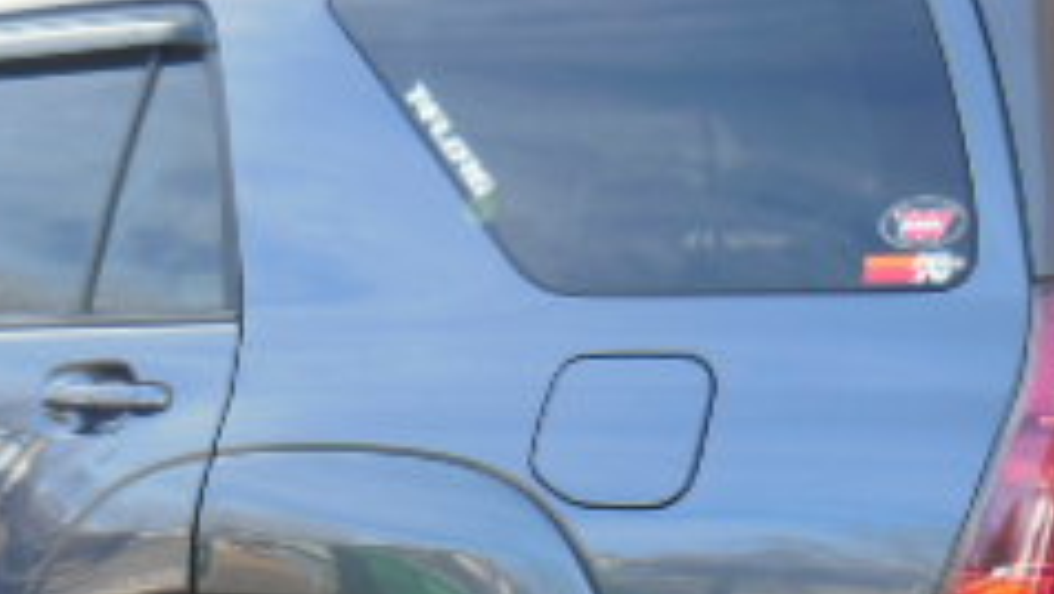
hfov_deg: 24.8
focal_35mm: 85
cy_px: 594
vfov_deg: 14.0
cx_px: 306
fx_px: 2376
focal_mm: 5.2
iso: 125
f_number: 3.7
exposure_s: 1/160
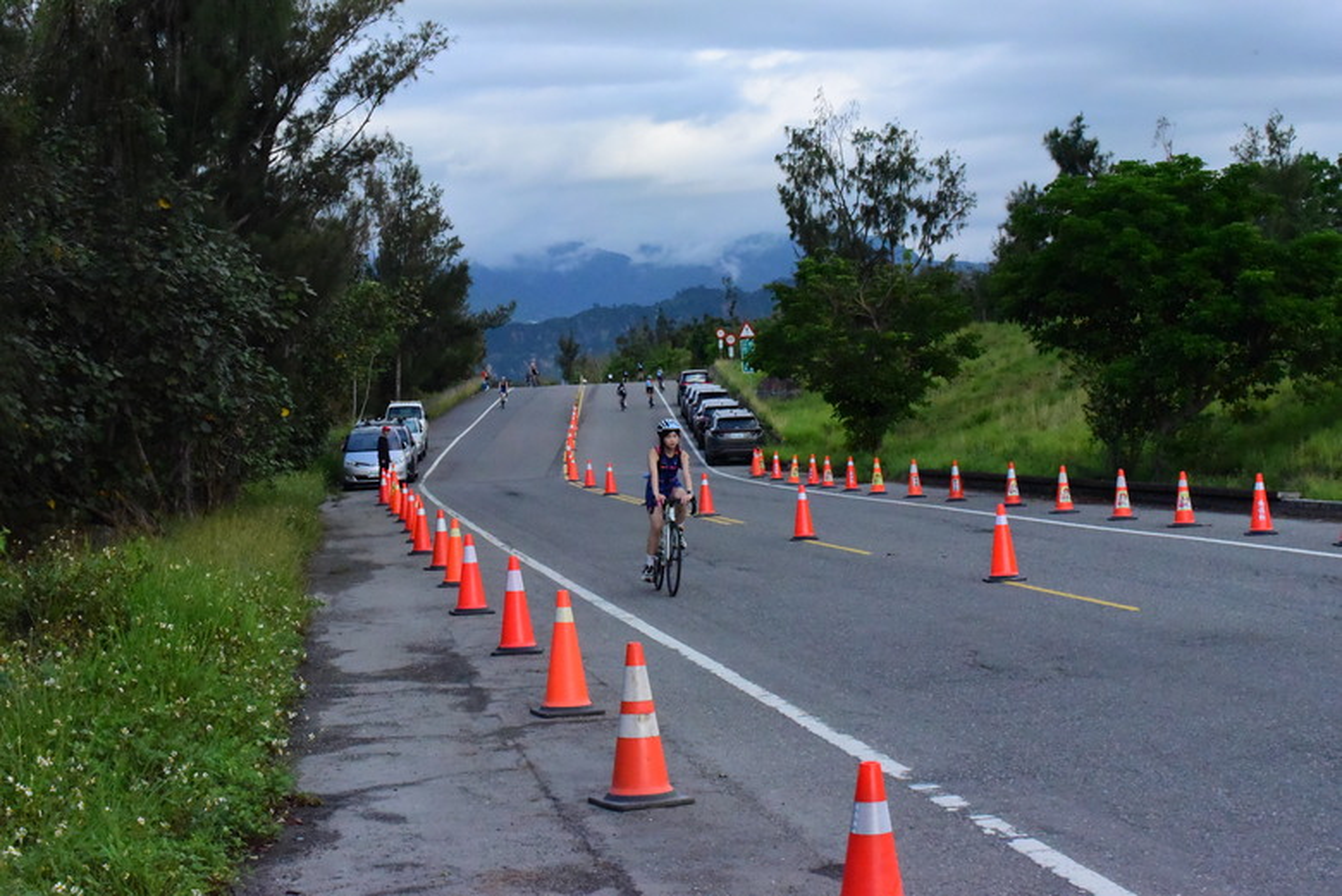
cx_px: 671
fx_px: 2611
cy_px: 448
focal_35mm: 70
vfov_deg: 19.5
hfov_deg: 28.8
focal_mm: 70
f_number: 16
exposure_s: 1/4000
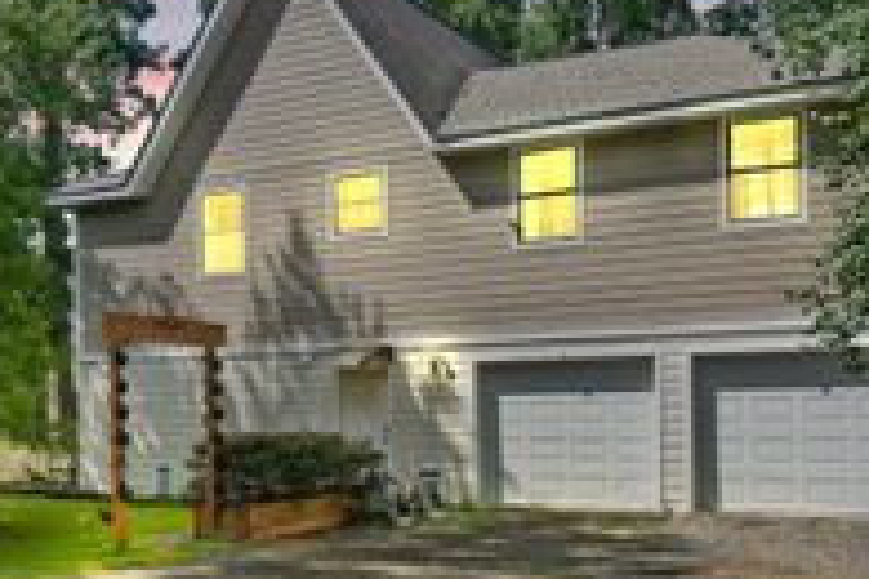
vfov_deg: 31.4
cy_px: 390
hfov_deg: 46.1
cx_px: 432
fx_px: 1021
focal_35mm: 42
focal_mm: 11
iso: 250
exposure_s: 1/20
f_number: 7.1
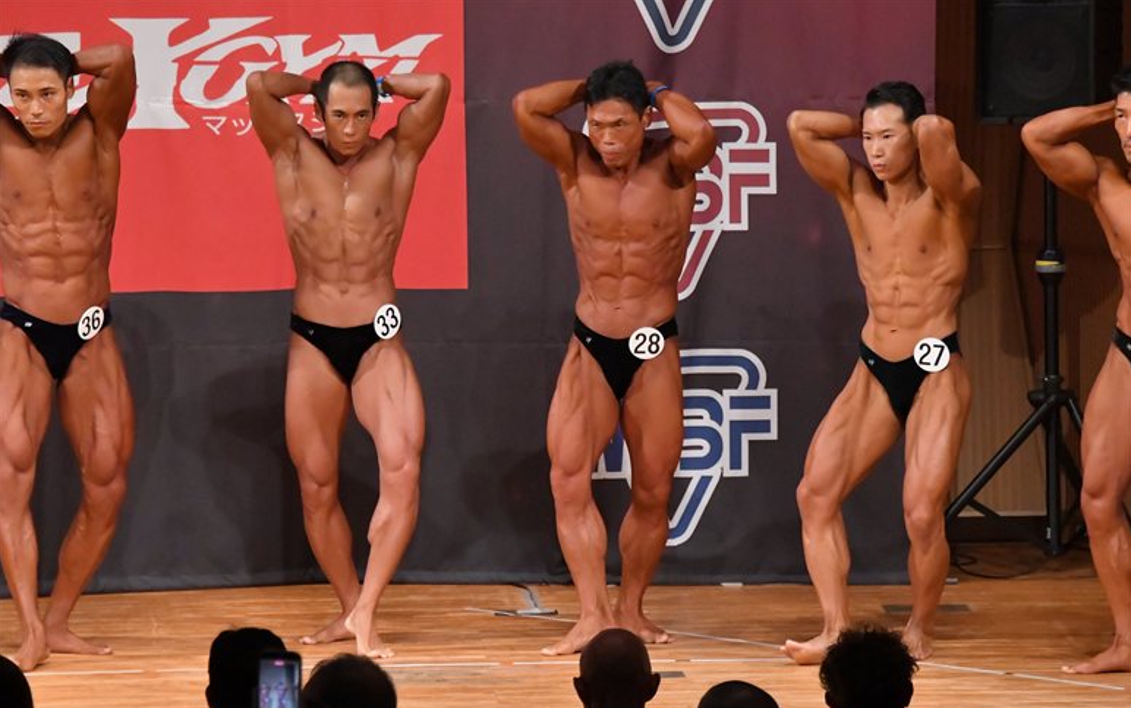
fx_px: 8510
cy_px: 377
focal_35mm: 276
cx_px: 566
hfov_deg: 7.6
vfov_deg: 4.8
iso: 10000
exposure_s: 1/400
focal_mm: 180
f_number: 5.6
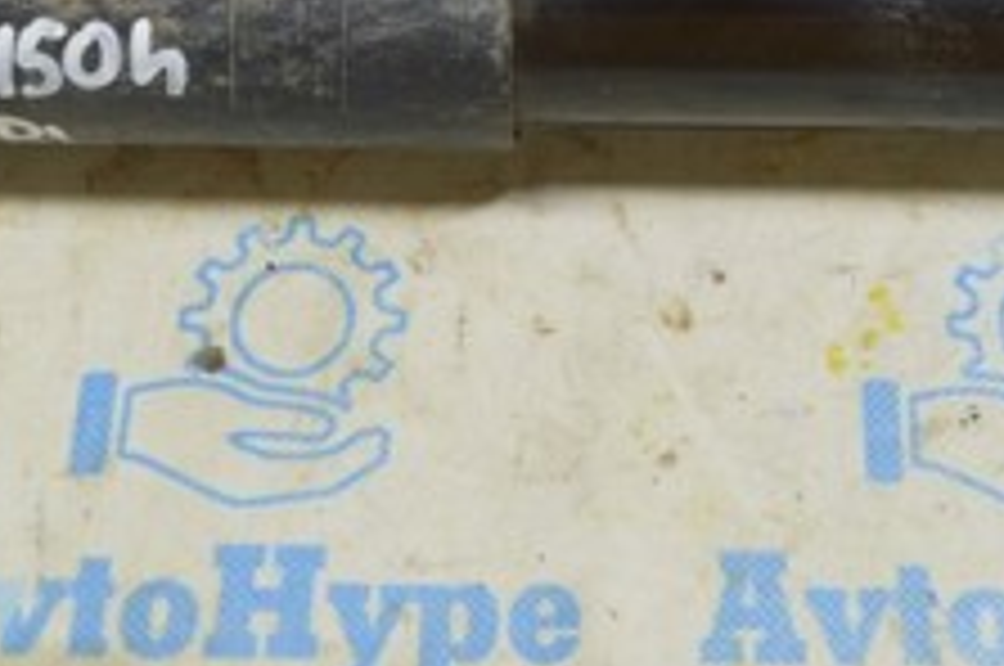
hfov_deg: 23.7
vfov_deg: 14.9
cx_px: 581
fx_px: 2395
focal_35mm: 86
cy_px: -281
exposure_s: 1/20
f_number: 5.6
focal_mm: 20
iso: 400
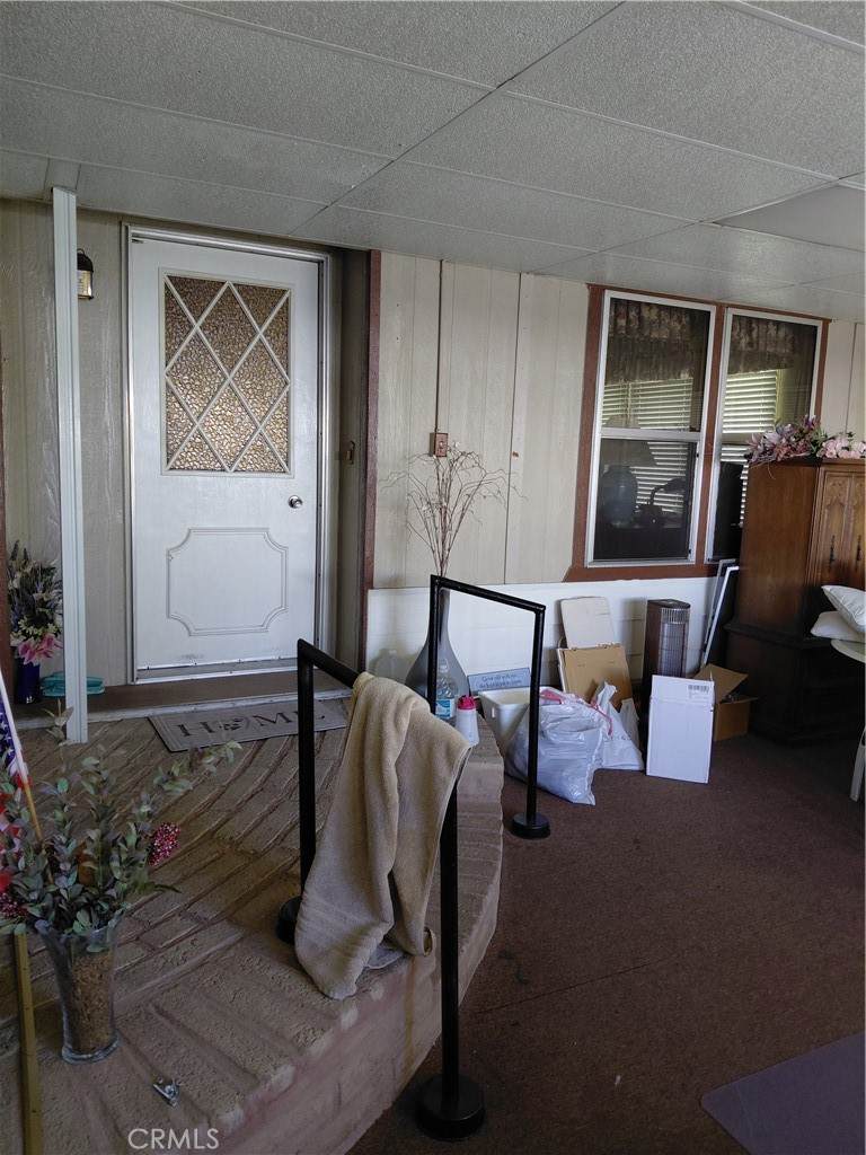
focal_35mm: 25
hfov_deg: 54.9
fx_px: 834
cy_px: 578
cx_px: 433
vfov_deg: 69.4
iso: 250
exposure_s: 1/100
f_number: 1.8
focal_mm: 4.69
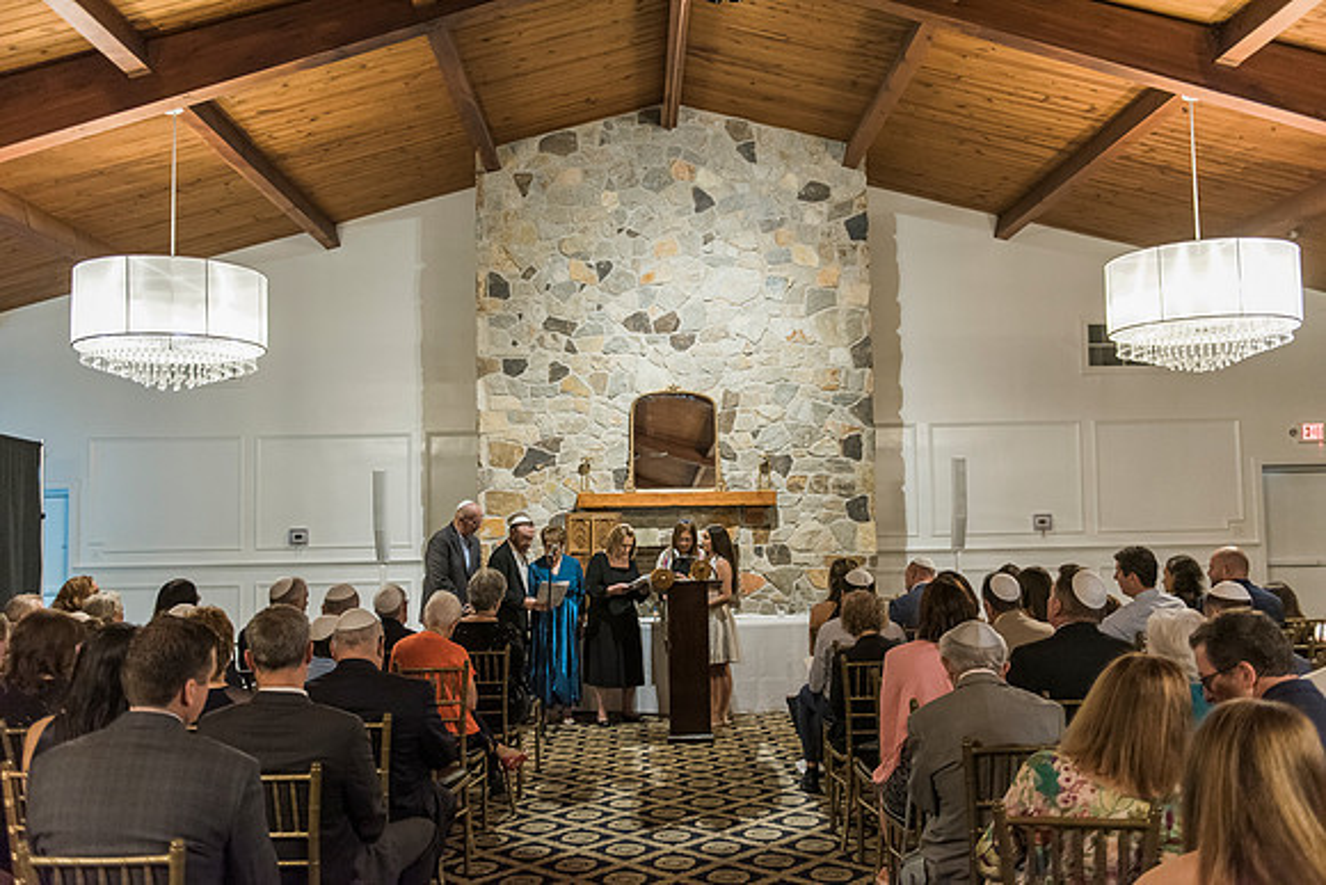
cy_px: 442
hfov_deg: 58.7
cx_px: 663
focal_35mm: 32
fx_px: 1179
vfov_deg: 41.1
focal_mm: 32
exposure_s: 1/80
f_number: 2.8
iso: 2500
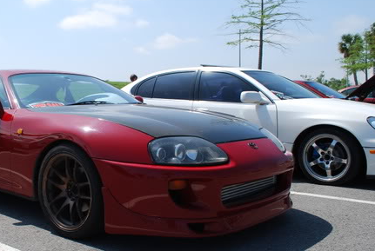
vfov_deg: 33.5
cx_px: 105
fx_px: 417
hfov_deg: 47.0
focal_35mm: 40
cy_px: 124
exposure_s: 1/250
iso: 100
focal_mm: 18
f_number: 8
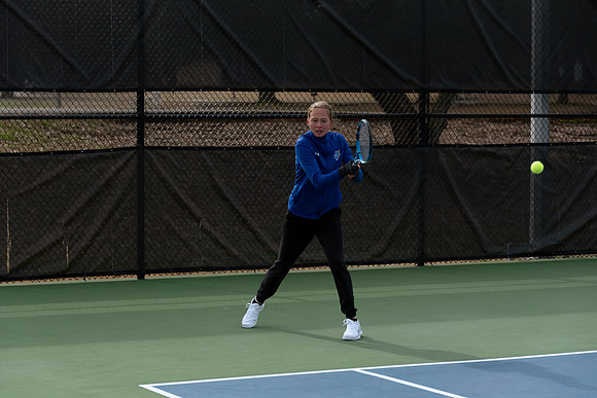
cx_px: 293
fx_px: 1717
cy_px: 199
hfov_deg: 19.7
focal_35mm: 104
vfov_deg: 13.2
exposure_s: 1/4000
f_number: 5.3
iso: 640
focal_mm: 100
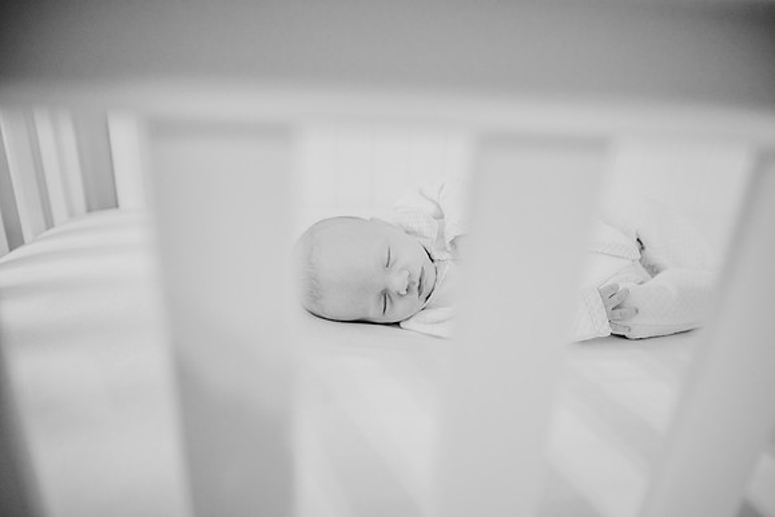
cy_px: 258
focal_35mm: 24
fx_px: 517
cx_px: 388
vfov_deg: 53.2
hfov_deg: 73.7
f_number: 2.2
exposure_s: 1/160
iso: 640
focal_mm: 24
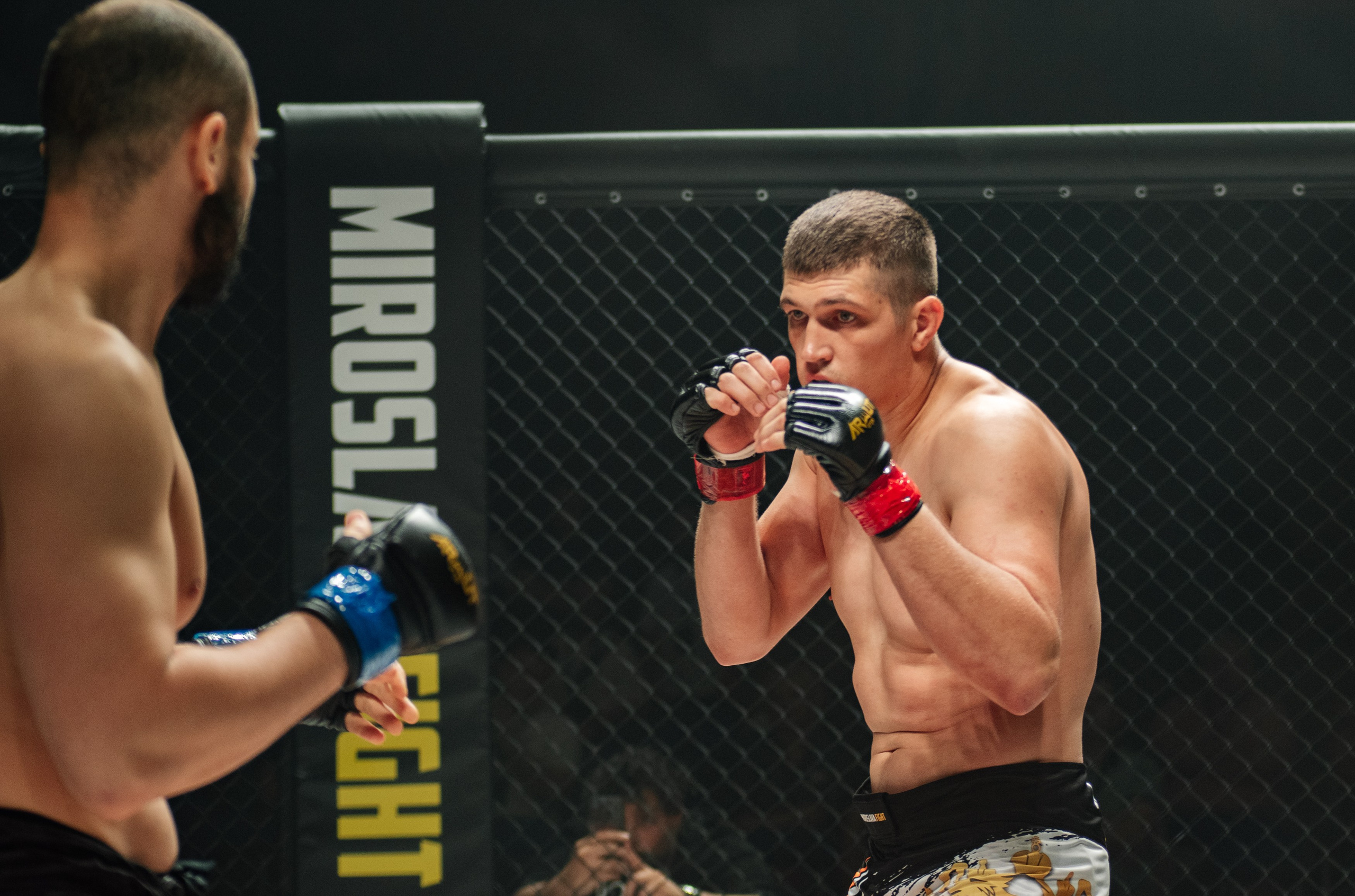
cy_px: 383
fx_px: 3675
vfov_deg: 13.9
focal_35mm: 98
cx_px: 769
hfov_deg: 20.9
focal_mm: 86
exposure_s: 1/640
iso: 1250
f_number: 4
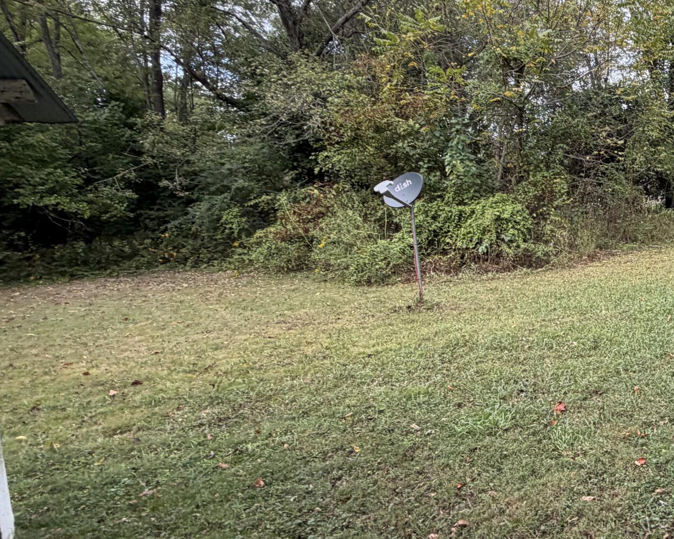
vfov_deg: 44.5
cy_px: 234
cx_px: 714
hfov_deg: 43.9
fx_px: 658
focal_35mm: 33
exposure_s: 1/221
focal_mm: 2.22
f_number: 2.2
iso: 50
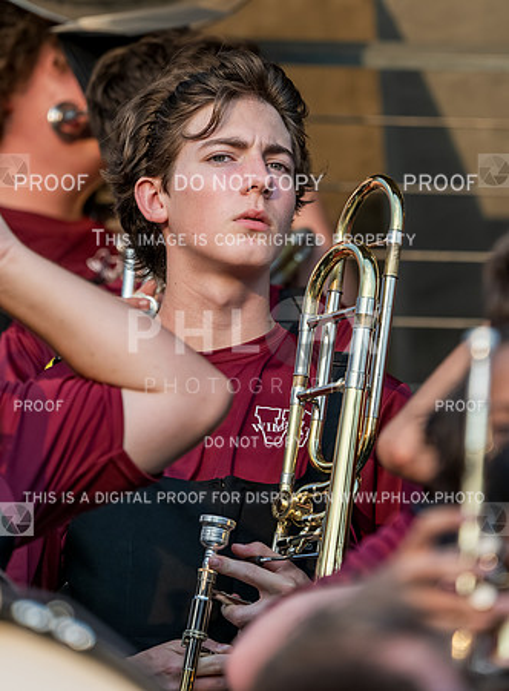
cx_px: 321
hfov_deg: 1.4
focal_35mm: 1024
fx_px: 20283
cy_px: 256
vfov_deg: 1.9
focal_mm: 560
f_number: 4
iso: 280
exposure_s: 1/1000
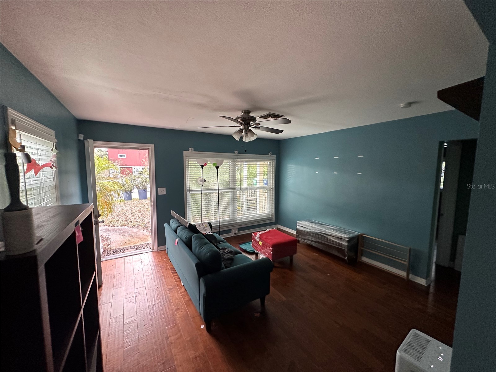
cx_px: 248
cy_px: 186
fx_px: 201
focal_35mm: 14
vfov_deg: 85.7
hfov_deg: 102.1
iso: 400
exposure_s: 1/60
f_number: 2.2
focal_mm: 2.22
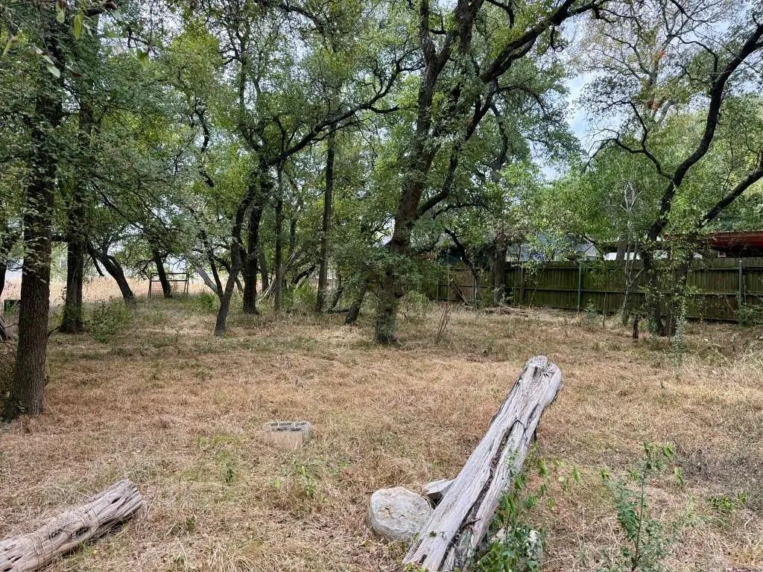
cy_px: 286
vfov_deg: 56.8
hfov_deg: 71.6
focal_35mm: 24
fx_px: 529
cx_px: 382
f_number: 1.78
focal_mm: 6.76
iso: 100
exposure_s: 1/780
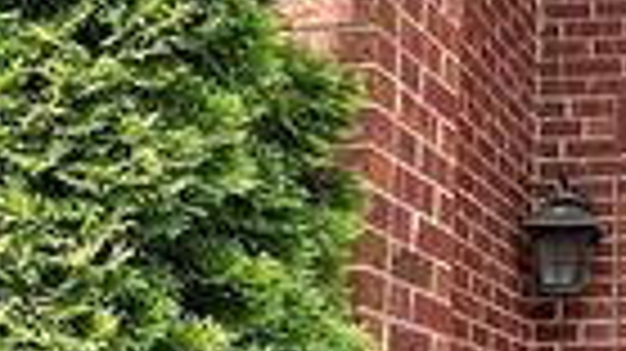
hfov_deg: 23.2
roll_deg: +1.4
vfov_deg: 15.4
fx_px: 1294
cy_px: 243
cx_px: 874
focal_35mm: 78
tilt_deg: +11.0
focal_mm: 1.57
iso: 32
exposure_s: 1/312
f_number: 1.8
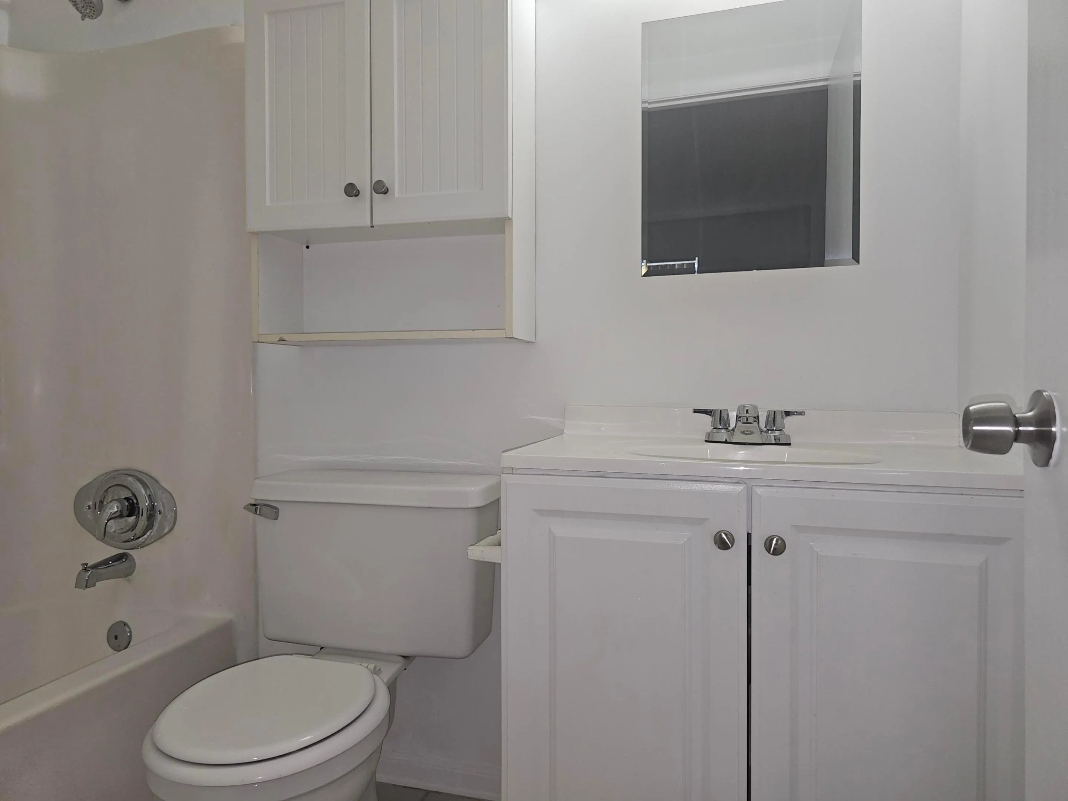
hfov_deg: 73.9
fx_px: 710
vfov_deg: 58.9
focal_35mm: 23
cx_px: 534
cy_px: 400
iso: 80
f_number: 1.7
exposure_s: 1/60
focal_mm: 6.3
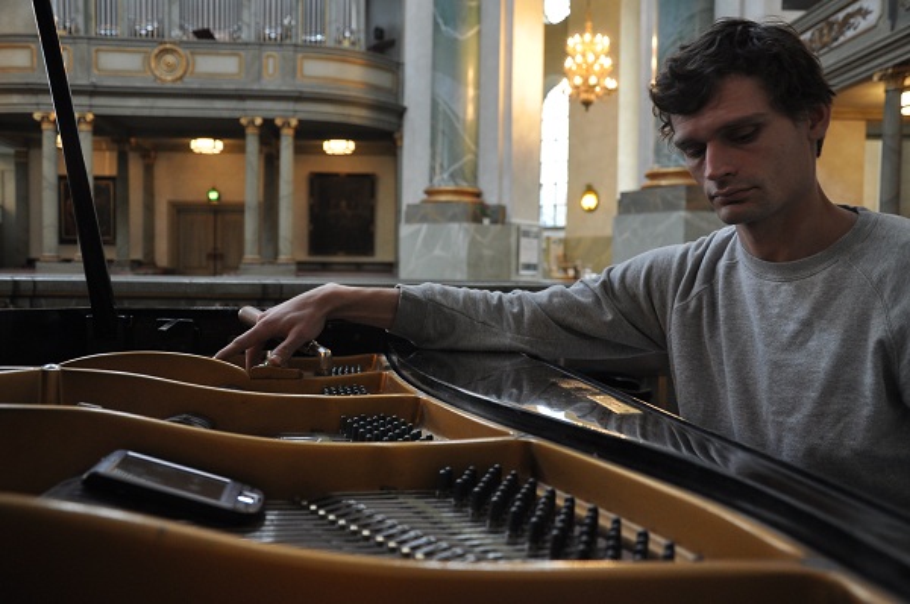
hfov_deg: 57.3
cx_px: 455
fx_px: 833
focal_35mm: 33
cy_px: 302
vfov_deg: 39.8
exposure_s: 1/10
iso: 640
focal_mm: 22
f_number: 3.8
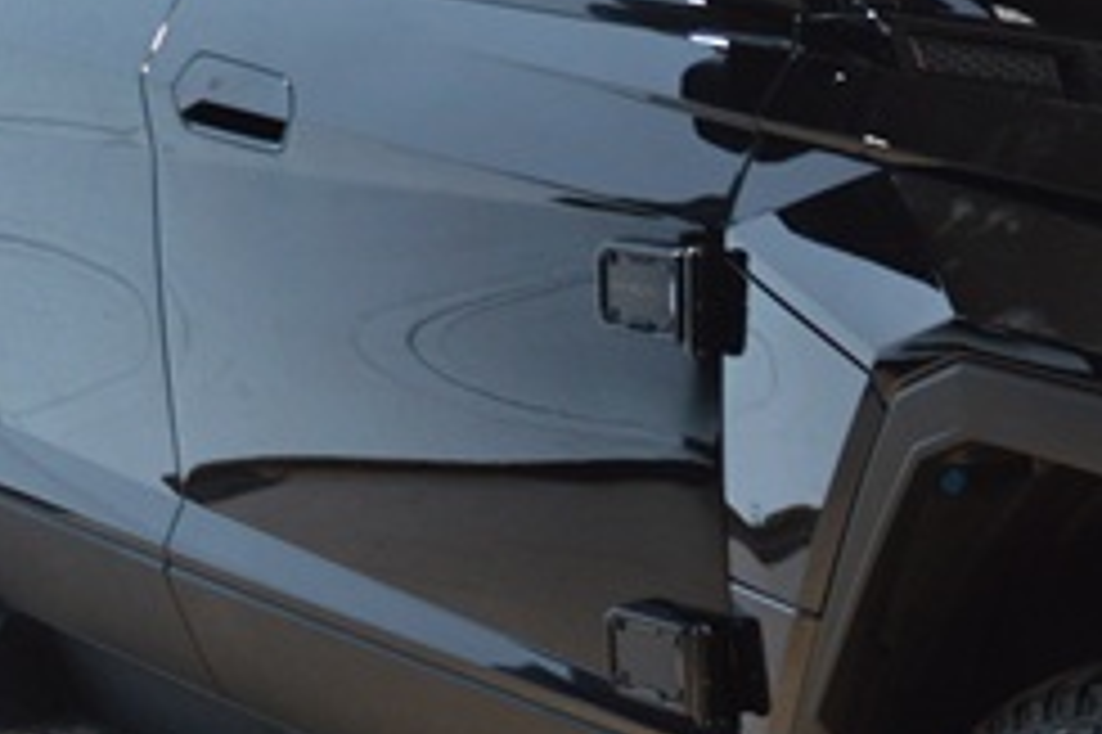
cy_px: 513
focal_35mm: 107
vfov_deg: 12.8
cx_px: 1529
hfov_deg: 17.6
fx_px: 3273
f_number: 3.5
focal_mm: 18
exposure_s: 1/60
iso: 400
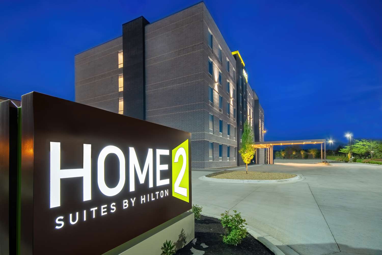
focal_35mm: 17
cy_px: 128
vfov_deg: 69.7
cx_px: 191
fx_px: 183
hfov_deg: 92.4
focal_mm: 11.5
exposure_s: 1/50
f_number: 7.1
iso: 250
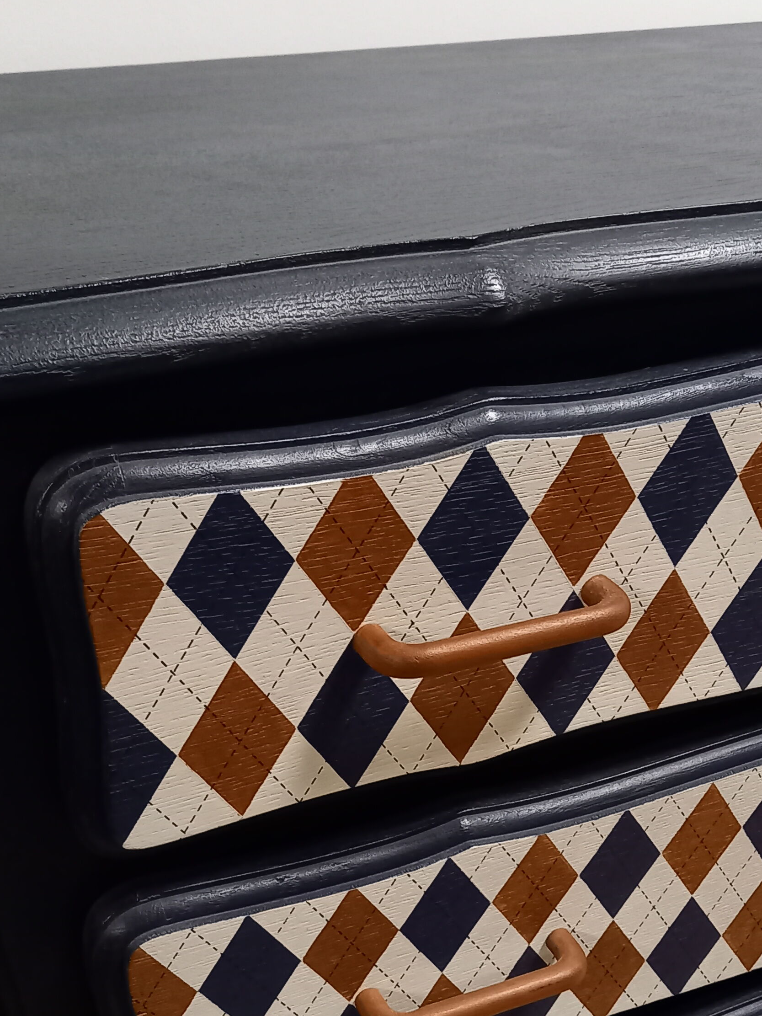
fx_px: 1321
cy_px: 739
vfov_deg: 41.1
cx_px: 331
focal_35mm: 45
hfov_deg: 32.1
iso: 500
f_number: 2
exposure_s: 1/25
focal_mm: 4.6
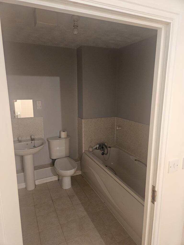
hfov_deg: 58.9
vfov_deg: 73.9
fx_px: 163
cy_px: 122
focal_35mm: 23
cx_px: 92
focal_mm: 5.4
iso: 640
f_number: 1.8
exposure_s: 1/33.3
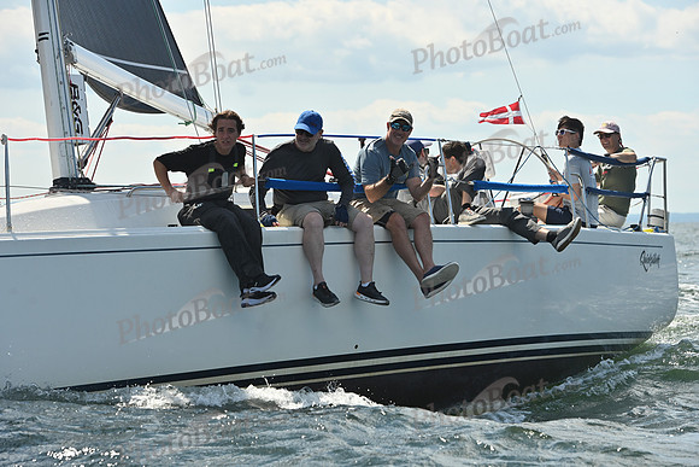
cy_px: 234
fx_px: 2622
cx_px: 350
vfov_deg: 10.2
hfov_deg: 15.2
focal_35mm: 135
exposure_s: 1/1250
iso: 250
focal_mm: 135
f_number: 8
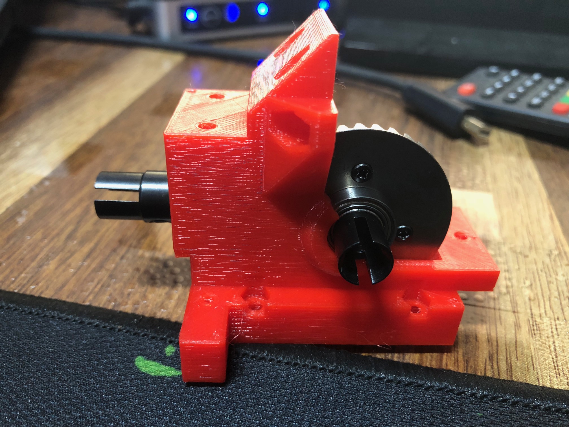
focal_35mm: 28
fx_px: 460
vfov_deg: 49.7
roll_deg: -1.4
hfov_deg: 63.4
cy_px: 214
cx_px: 284
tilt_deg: -36.3
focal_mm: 3.99
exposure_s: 1/7
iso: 100
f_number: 1.8
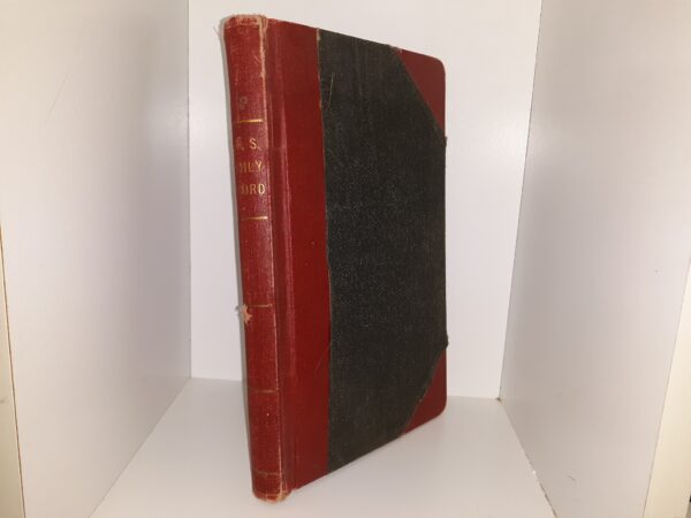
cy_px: 259
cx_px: 346
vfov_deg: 49.7
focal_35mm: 28
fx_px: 559
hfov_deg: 63.4
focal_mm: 3.7
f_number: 1.7
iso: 50
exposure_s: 1/120
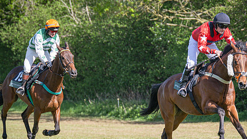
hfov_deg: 6.2
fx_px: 2273
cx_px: 183
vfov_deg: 3.5
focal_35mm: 347
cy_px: 94
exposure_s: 1/2000
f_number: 4
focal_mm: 130
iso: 400
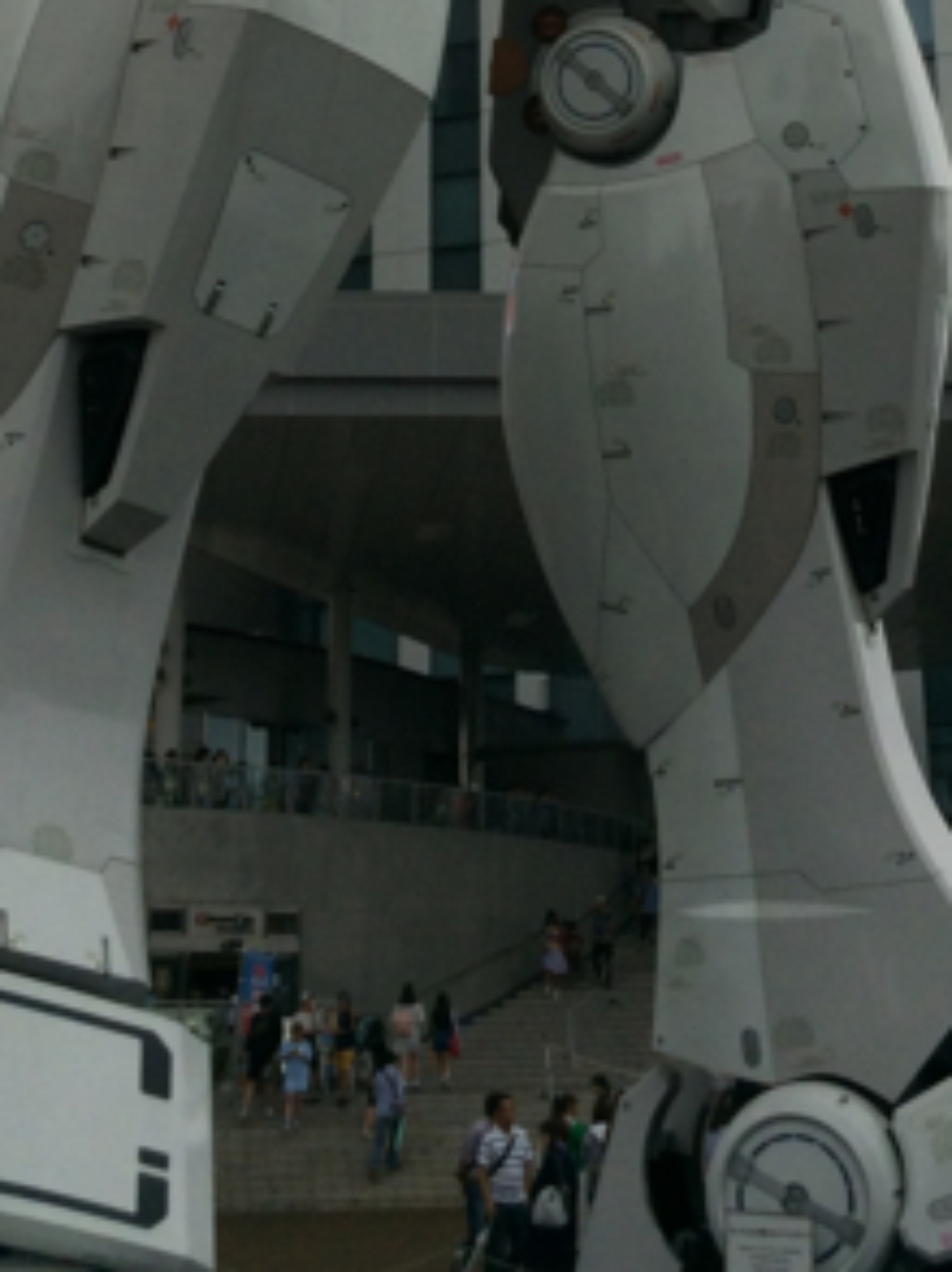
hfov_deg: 18.6
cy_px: -169
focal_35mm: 79
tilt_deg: +23.7
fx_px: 2901
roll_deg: +1.6
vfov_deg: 23.1
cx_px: 571
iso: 32
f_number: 2.2
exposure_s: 1/746
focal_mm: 4.15
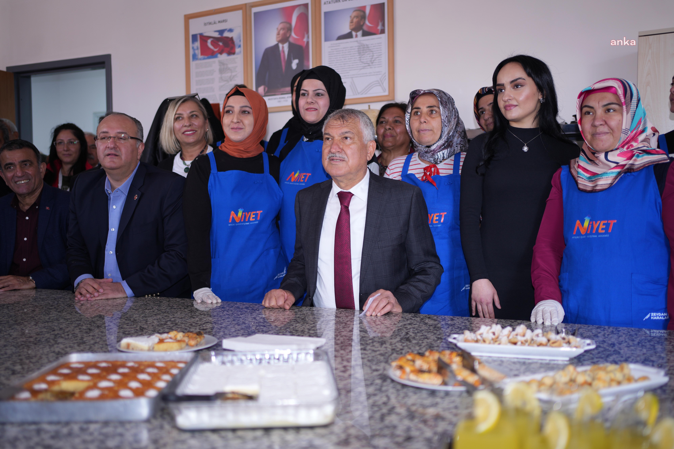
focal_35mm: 35
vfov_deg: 37.9
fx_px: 655
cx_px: 337
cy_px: 224
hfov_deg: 54.4
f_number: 1.8
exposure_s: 1/100
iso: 100
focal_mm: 35
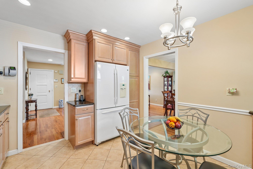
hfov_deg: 96.7
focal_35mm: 16
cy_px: 84
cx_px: 126
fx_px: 112
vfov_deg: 73.7
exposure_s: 1/13
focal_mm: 16
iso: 400
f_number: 8
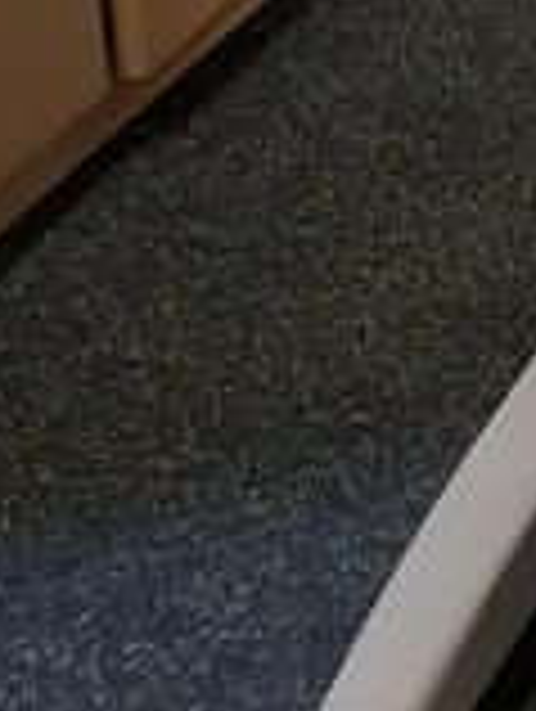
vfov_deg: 11.4
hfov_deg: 8.0
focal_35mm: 155
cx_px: 1703
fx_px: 3191
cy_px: -736
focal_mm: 5.54
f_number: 1.8
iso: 320
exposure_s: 1/100
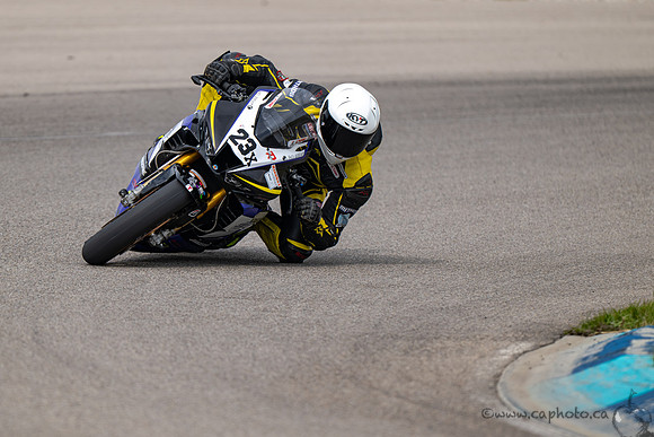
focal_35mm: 678
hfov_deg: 3.0
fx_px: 12319
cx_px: 285
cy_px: 190
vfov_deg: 2.0
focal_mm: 600
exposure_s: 1/800
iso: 140
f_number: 6.3
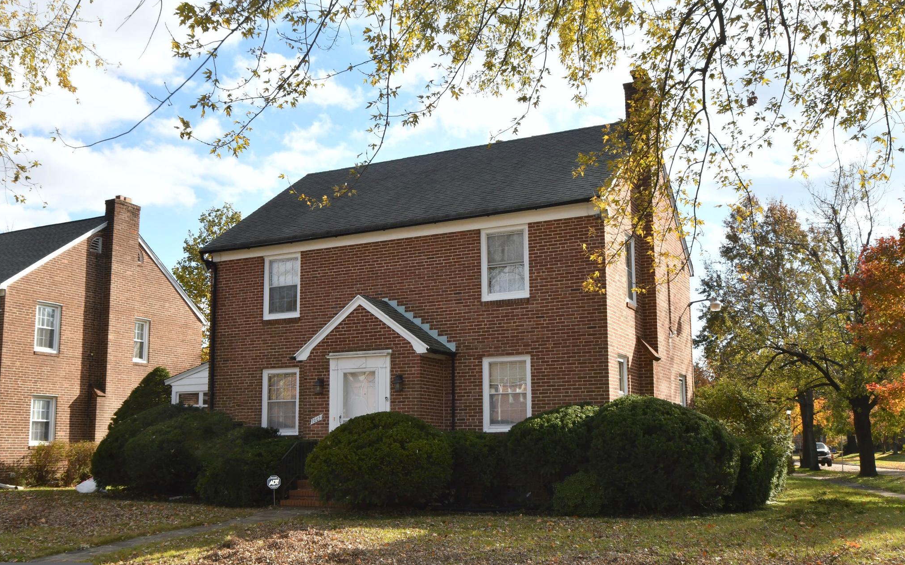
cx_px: 450
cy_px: 291
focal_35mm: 37
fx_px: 912
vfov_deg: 34.4
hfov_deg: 52.8
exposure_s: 1/160
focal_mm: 24
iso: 400
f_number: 16
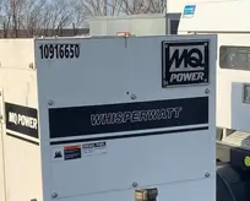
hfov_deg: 19.5
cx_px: 108
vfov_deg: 15.6
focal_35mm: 98
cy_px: 183
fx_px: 726
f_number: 1.8
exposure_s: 1/1517
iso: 20
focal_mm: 3.99
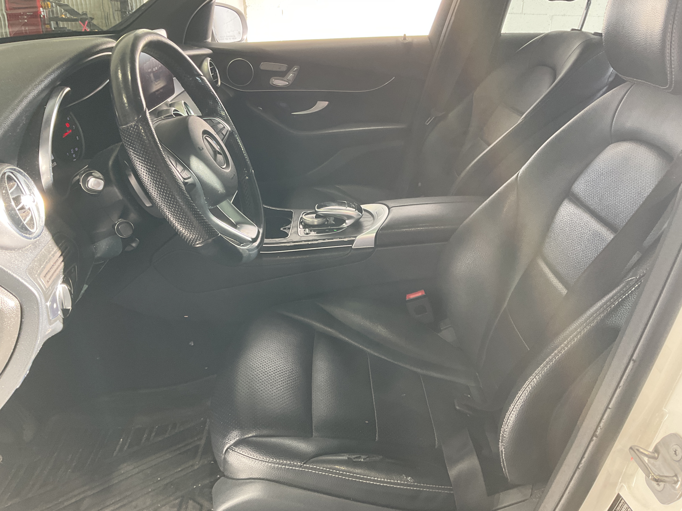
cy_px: 256
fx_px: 571
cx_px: 341
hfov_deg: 61.7
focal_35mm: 29
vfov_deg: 48.2
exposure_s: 1/73
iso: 64
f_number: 1.8
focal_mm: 3
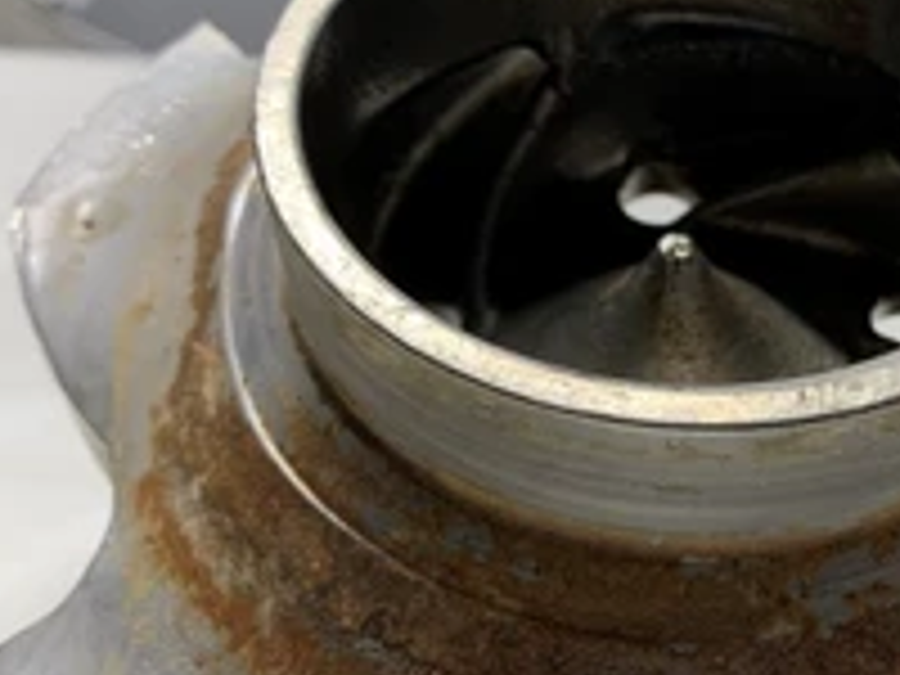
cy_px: 428
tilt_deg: -17.9
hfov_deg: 36.1
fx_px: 1352
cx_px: 662
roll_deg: -0.1
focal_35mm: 52
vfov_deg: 27.9
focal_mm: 4.25
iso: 80
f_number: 1.8
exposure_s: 1/121
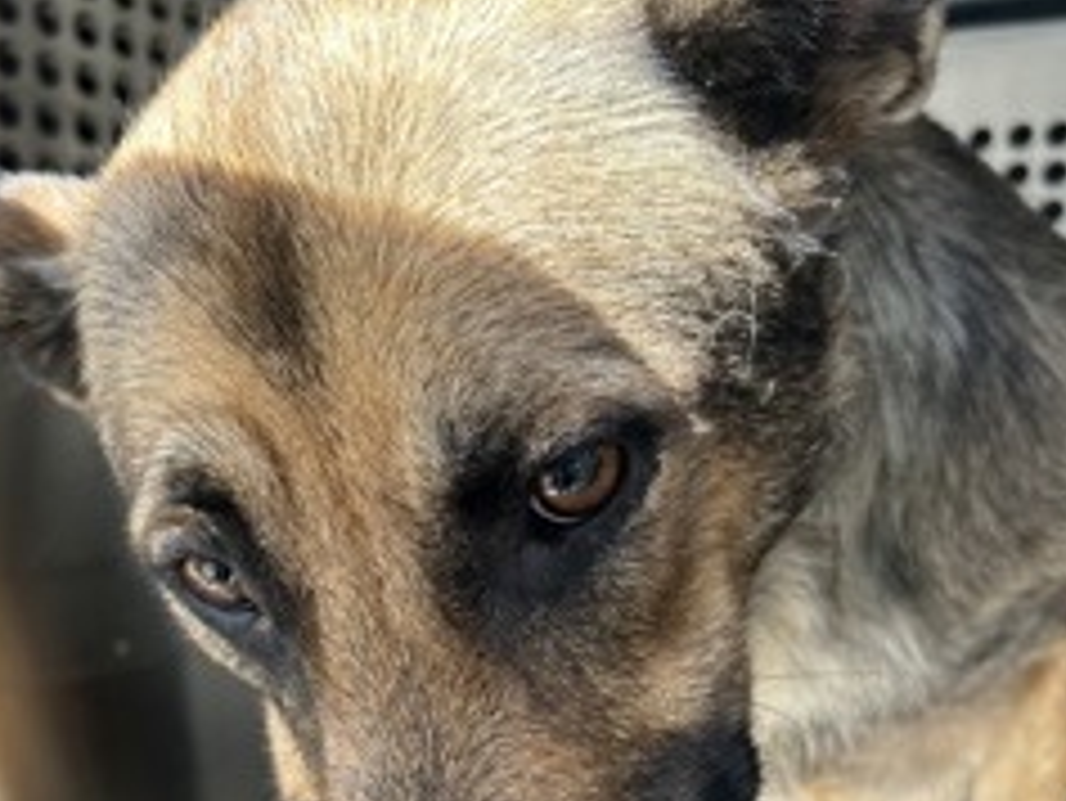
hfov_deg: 41.1
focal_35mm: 46
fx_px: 1417
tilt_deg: -10.6
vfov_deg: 30.7
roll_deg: -0.7
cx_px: 443
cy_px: 648
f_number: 1.5
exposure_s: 1/308
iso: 50
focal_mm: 5.7
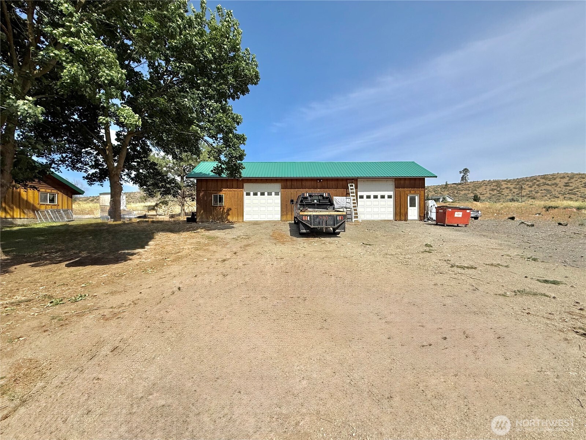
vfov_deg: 85.7
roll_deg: +0.0
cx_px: 293
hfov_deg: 102.1
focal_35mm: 14
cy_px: 220
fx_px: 237
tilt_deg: +1.4
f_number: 2.2
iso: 50
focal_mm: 2.22
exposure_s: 1/2841
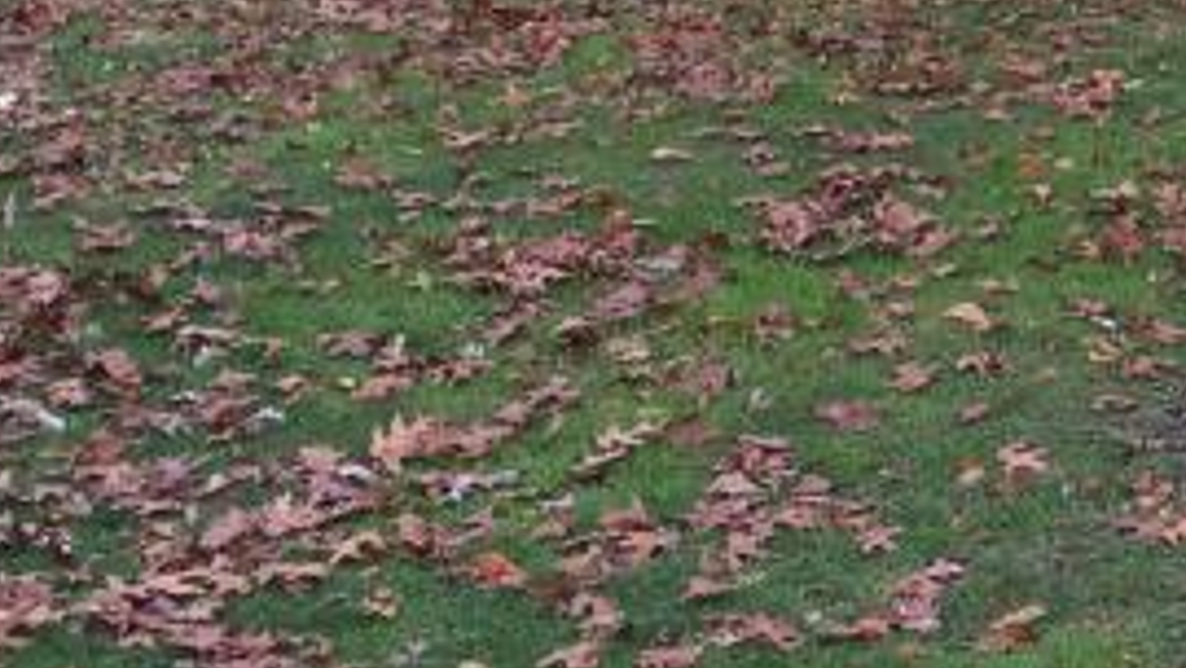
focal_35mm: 120
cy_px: -176
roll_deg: +0.4
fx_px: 3775
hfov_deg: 16.4
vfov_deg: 9.9
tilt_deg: -6.7
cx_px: 1757
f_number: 2.2
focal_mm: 4.15
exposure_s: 1/128
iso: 32
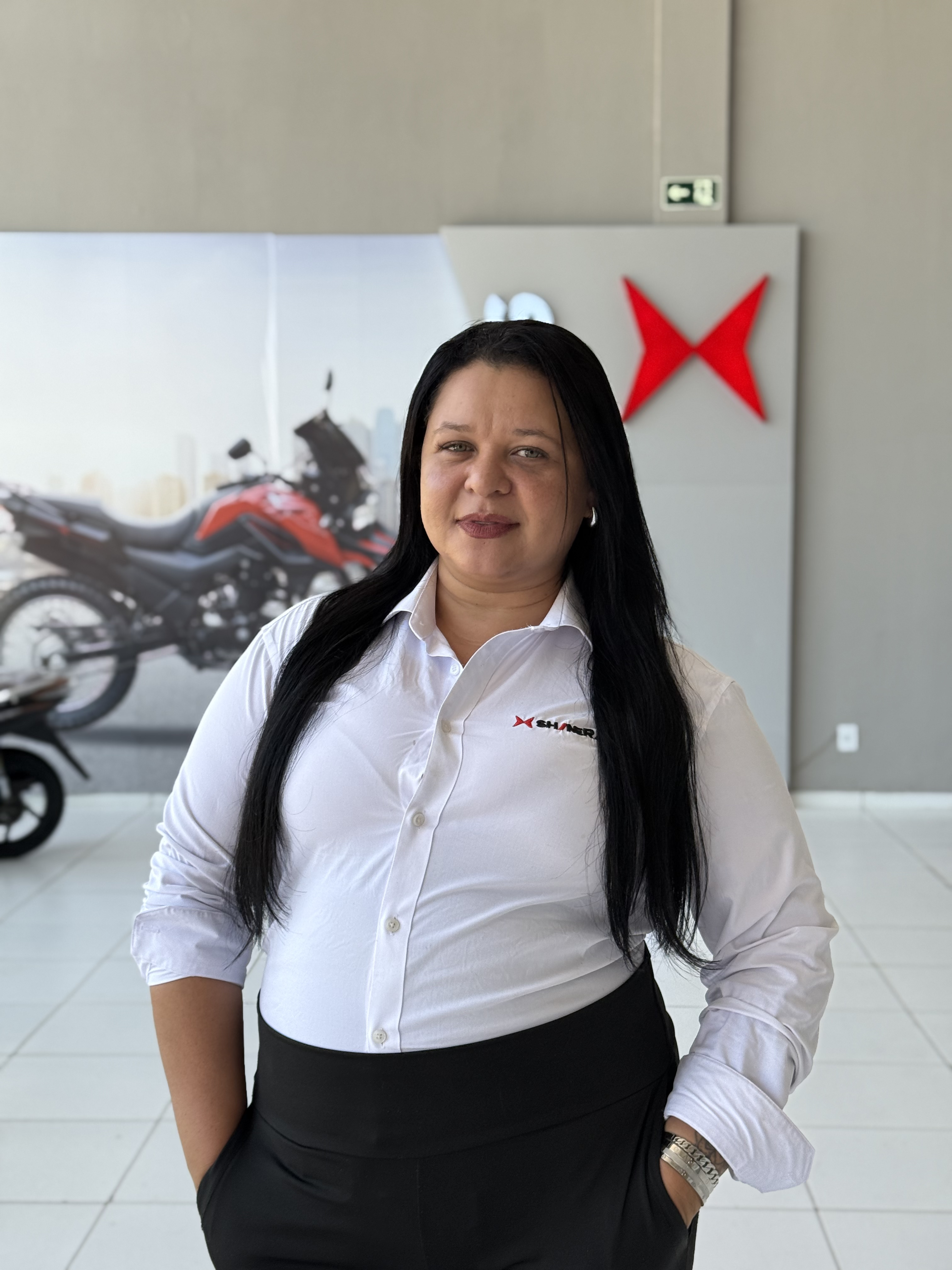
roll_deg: -0.2
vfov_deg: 39.7
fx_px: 1760
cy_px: 635
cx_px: 476
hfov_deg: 30.3
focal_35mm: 48
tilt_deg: -3.4
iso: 100
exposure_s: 1/574
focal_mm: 6.76
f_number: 1.78
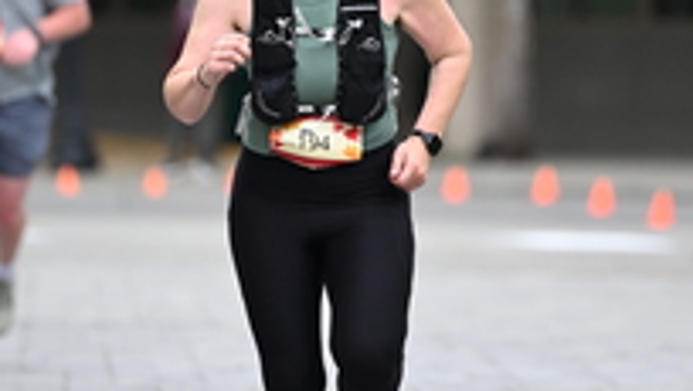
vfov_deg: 2.2
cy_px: 10
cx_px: 423
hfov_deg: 3.8
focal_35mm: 564
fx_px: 10369
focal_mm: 200
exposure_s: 1/2000
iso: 640
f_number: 2.8
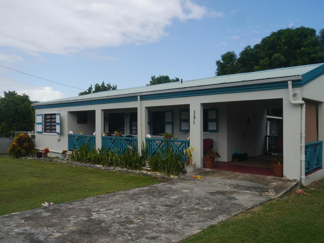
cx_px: 162
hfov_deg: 56.8
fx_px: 300
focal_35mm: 32
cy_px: 122
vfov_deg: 44.2
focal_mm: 16
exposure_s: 1/400
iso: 160
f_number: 7.1
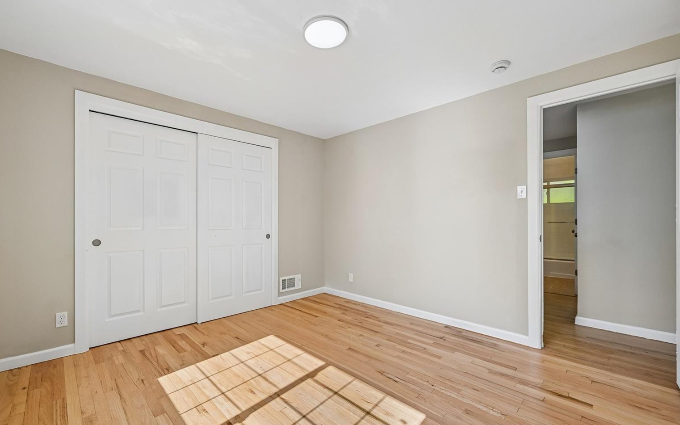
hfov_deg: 101.4
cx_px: 325
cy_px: 219
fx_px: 278
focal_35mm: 15
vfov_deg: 74.8
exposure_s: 1/50
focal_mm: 14
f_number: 8
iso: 64
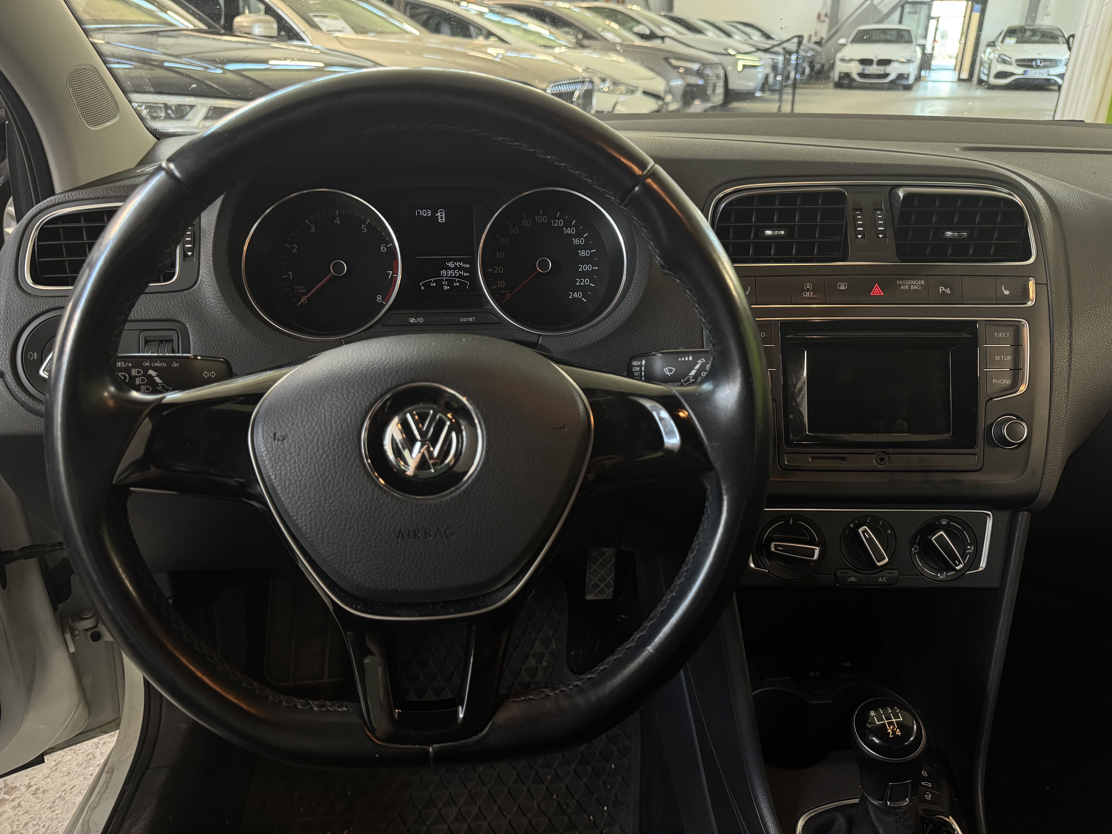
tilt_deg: -24.2
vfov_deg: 56.8
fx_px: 771
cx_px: 556
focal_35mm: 24
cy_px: 417
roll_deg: +0.7
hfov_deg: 71.6
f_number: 1.78
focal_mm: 6.76
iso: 400
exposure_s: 1/50
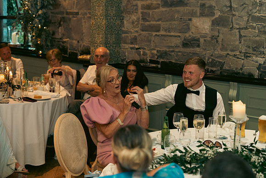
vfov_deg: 19.5
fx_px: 517
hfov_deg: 28.8
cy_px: 89
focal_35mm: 70
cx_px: 133
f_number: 3.5
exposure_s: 1/160
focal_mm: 70
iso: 2500
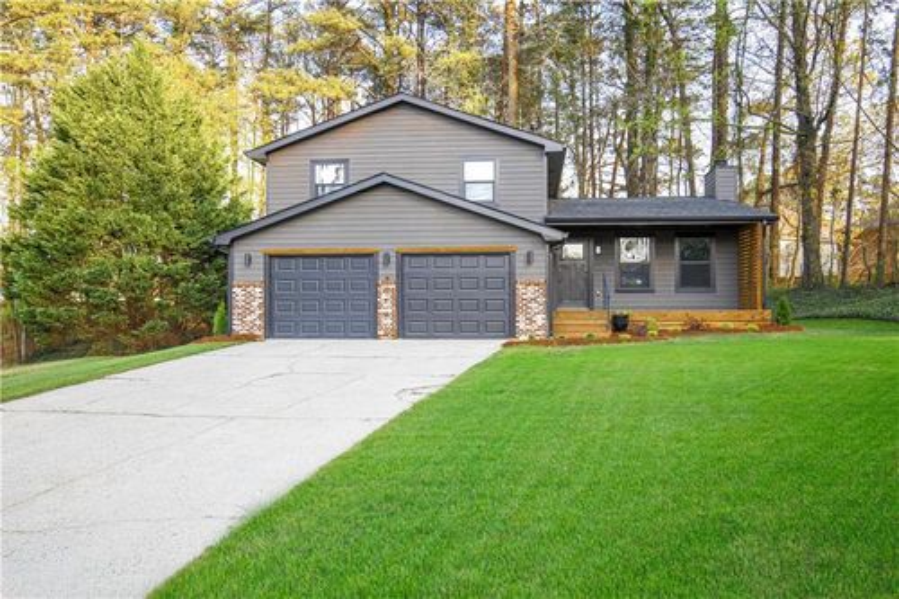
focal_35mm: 30
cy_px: 300
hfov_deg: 61.9
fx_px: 749
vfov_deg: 43.6
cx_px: 450
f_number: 5.6
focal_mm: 20
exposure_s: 1/125
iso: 400
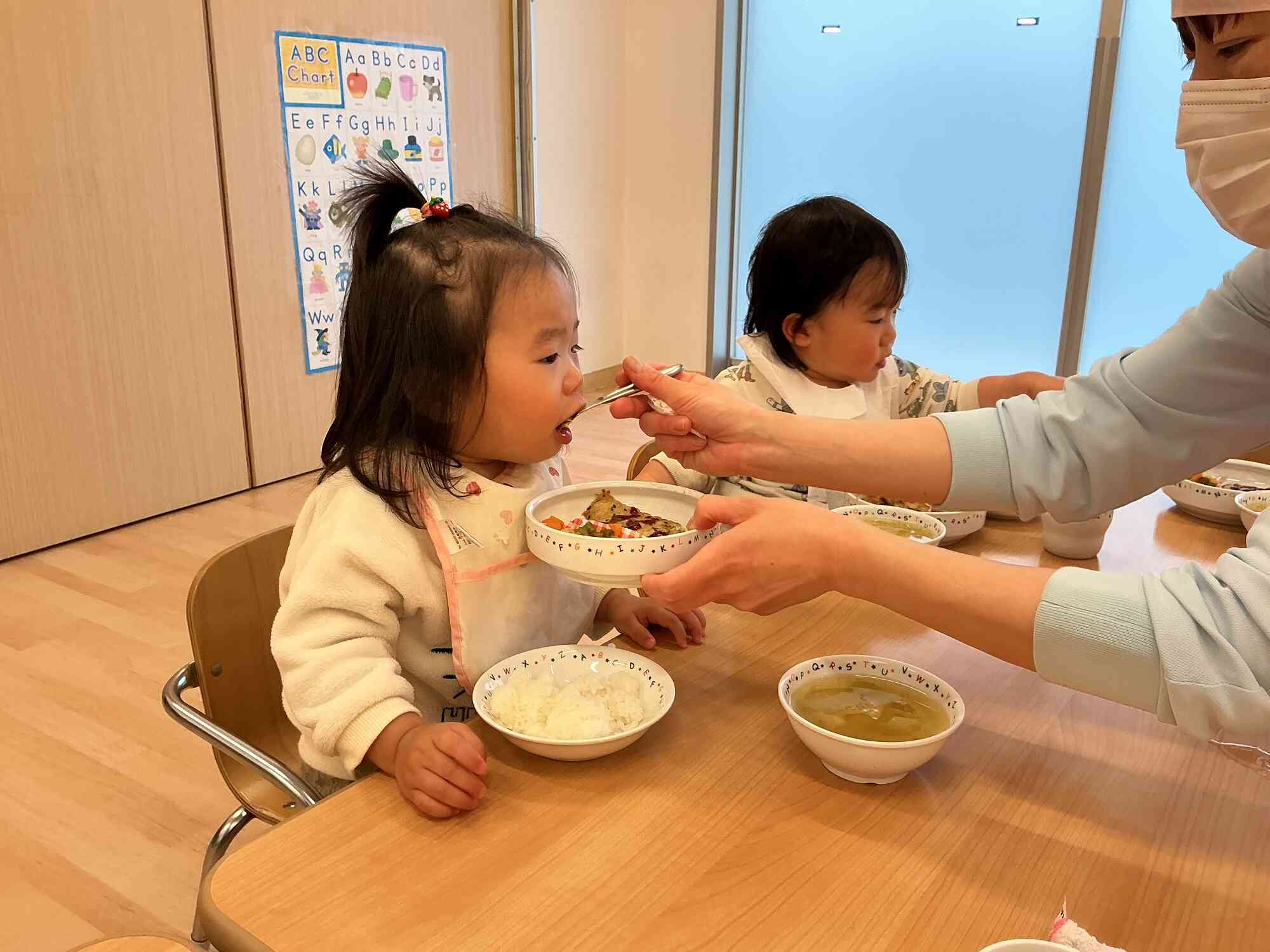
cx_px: 635
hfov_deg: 61.7
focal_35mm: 29
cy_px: 476
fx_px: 1064
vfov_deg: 48.2
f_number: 1.8
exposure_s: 1/120
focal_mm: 3
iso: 40
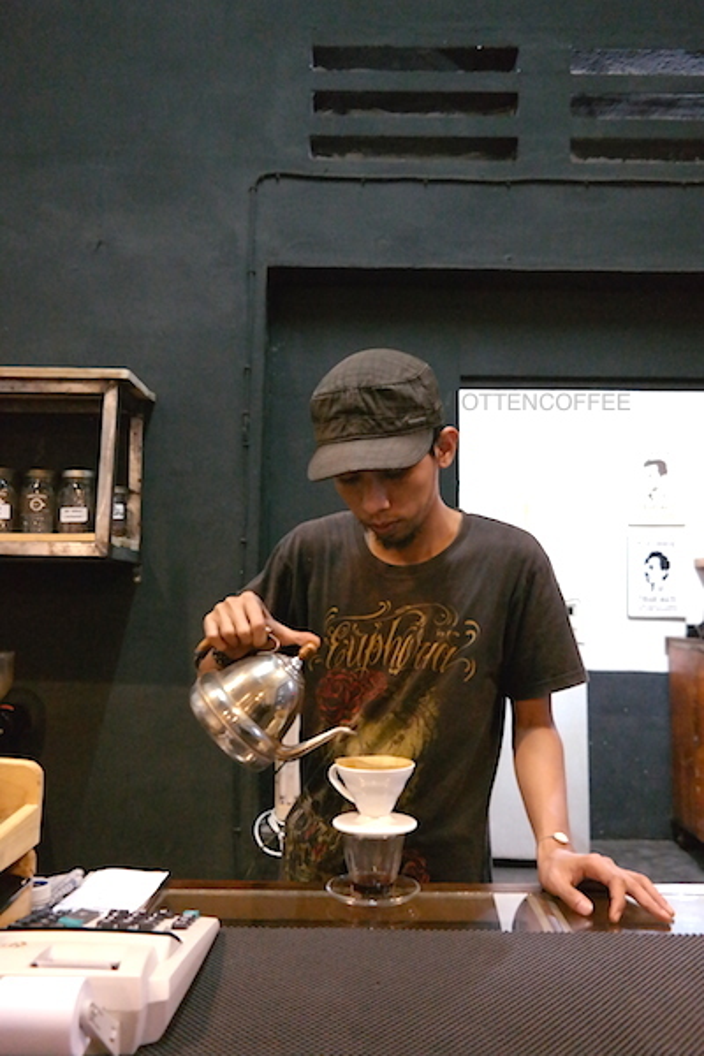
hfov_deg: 43.6
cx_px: 352
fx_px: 880
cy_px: 528
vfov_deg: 61.9
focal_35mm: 30
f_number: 3.5
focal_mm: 20
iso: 3200
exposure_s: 1/25
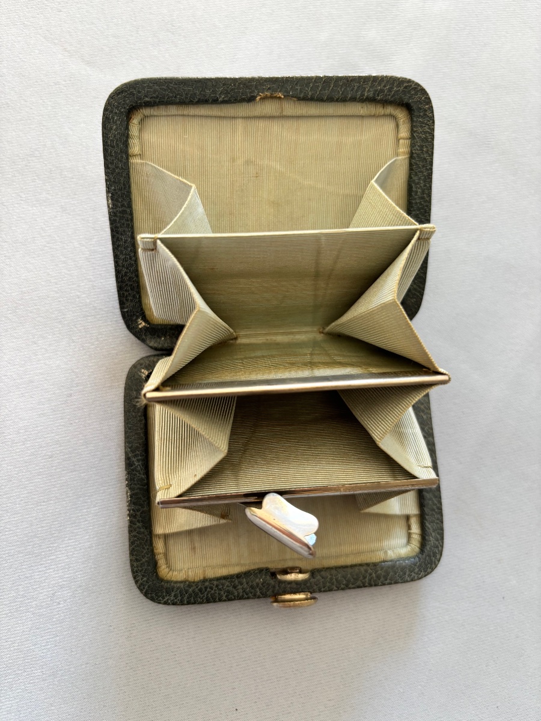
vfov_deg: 67.3
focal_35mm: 26
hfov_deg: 53.1
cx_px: 270
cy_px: 360
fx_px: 542
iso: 125
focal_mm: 5.96
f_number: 1.6
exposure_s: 1/91
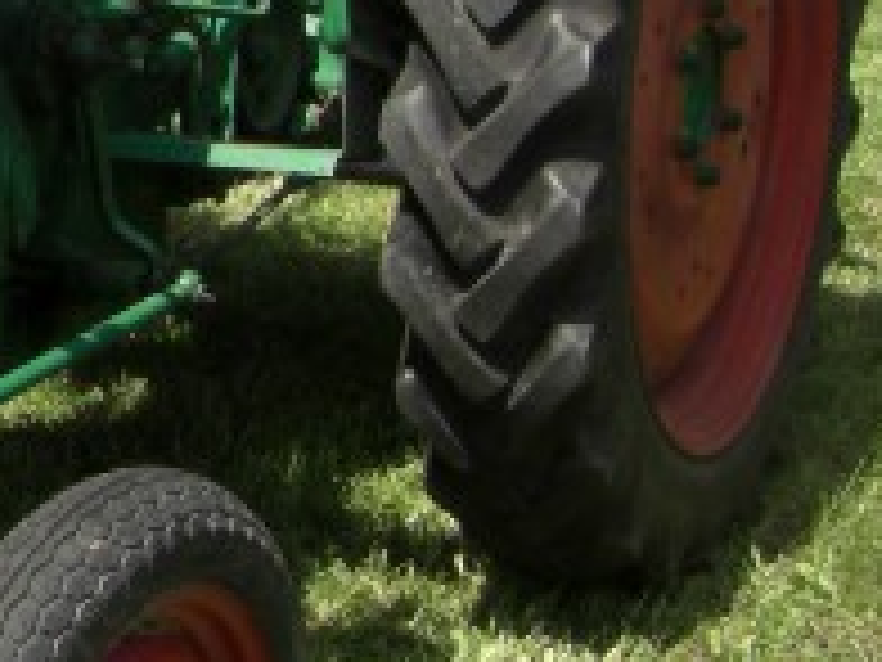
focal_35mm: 136
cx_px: -621
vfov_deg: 10.8
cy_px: -61
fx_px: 3465
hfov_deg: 13.3
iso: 64
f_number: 4.6
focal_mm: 6.3
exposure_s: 1/250
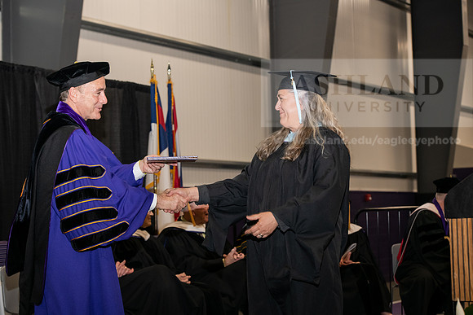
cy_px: 158
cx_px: 236
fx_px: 1051
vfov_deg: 17.1
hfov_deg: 25.4
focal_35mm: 80
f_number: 5.6
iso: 1600
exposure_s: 1/200
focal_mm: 80
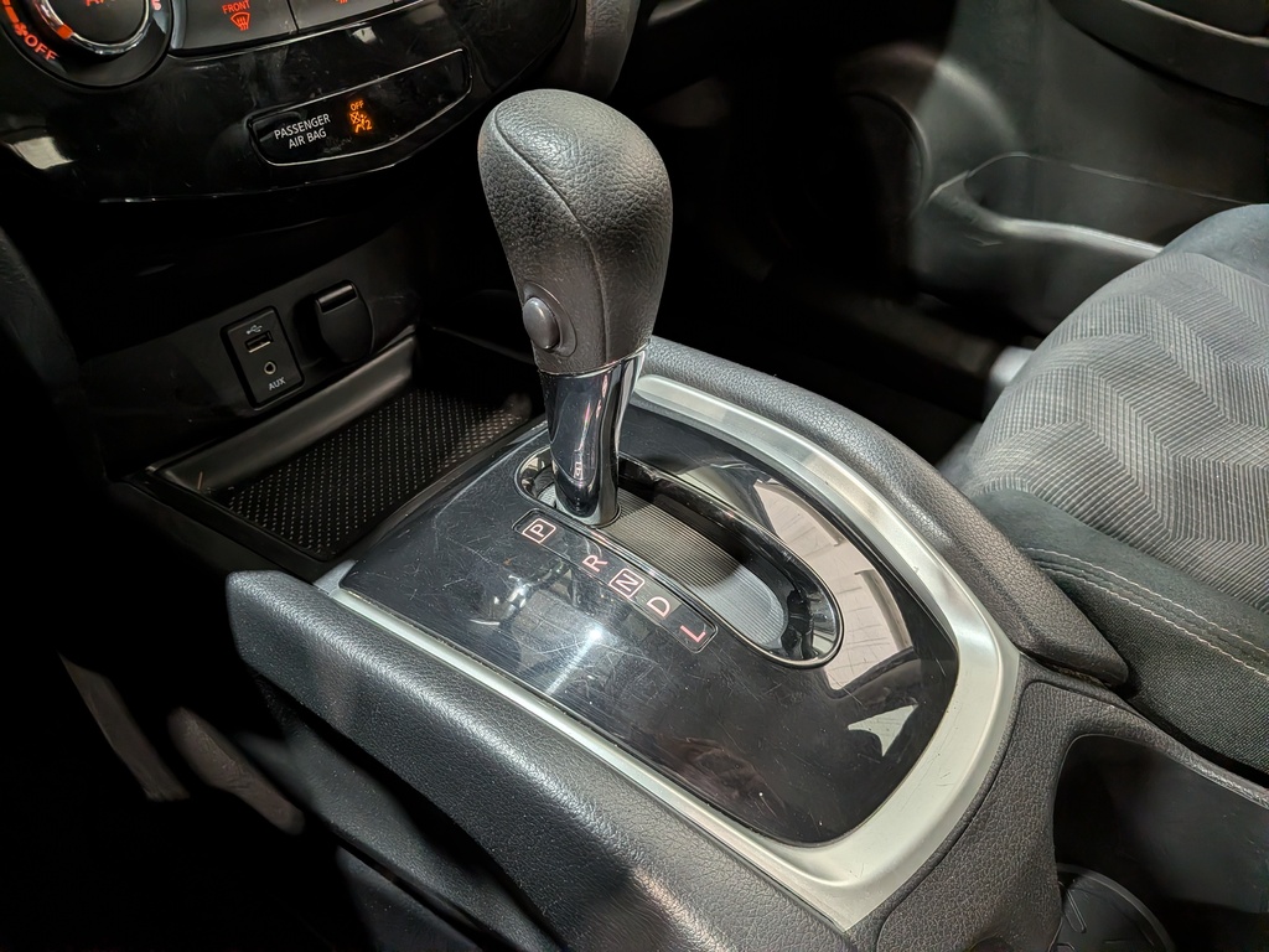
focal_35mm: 24
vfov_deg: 56.8
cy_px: 476
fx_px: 880
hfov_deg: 71.6
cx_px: 634
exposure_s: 1/120
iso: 69
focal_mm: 4.53
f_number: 1.7
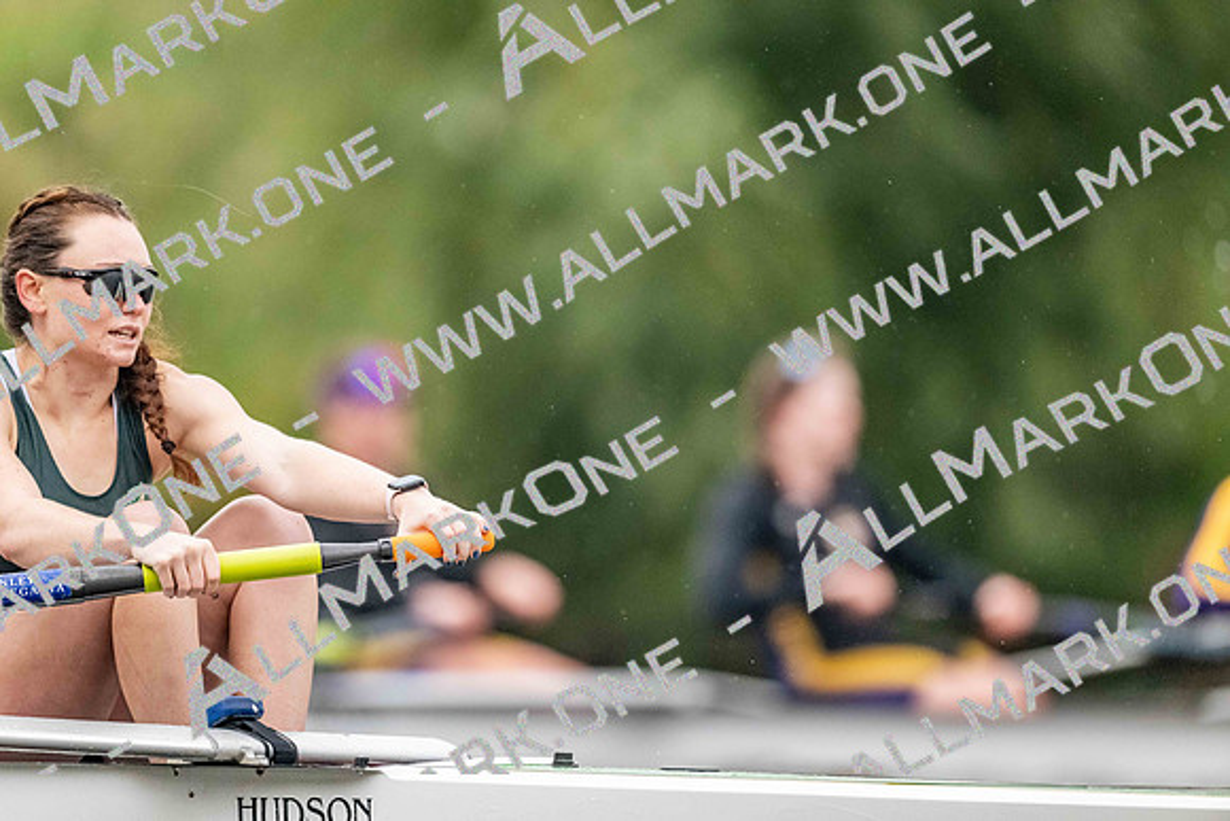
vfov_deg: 2.3
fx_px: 20504
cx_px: 615
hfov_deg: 3.4
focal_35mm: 600
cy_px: 410
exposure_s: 1/2500
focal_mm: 600
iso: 6400
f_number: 4
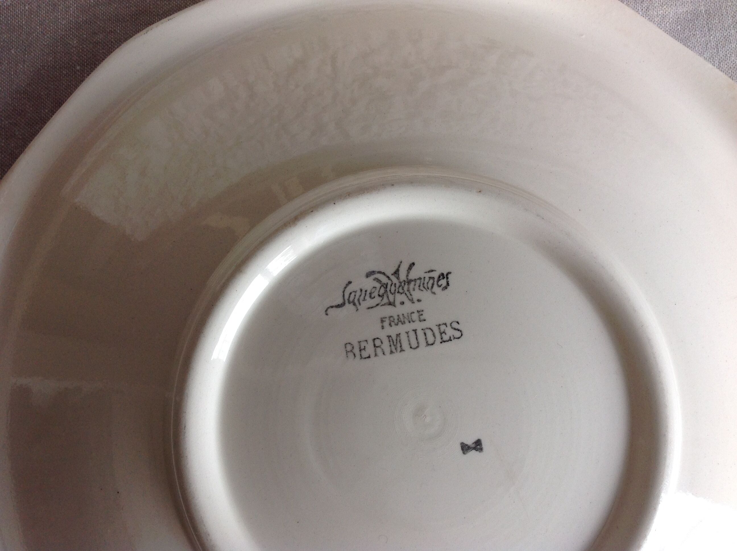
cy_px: 276
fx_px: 744
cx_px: 368
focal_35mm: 35
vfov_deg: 40.6
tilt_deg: -83.1
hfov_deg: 52.7
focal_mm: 4.28
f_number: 2.4
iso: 64
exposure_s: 1/120
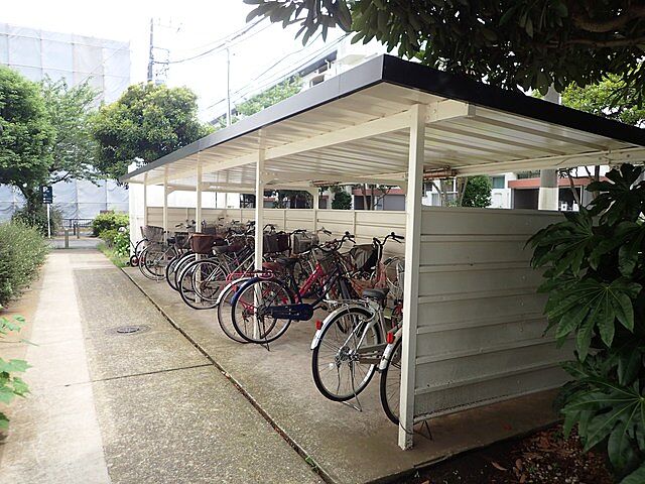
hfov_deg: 69.4
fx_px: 466
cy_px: 242
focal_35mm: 25
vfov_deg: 54.9
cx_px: 322
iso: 100
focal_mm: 4.5
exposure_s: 1/640
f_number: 2
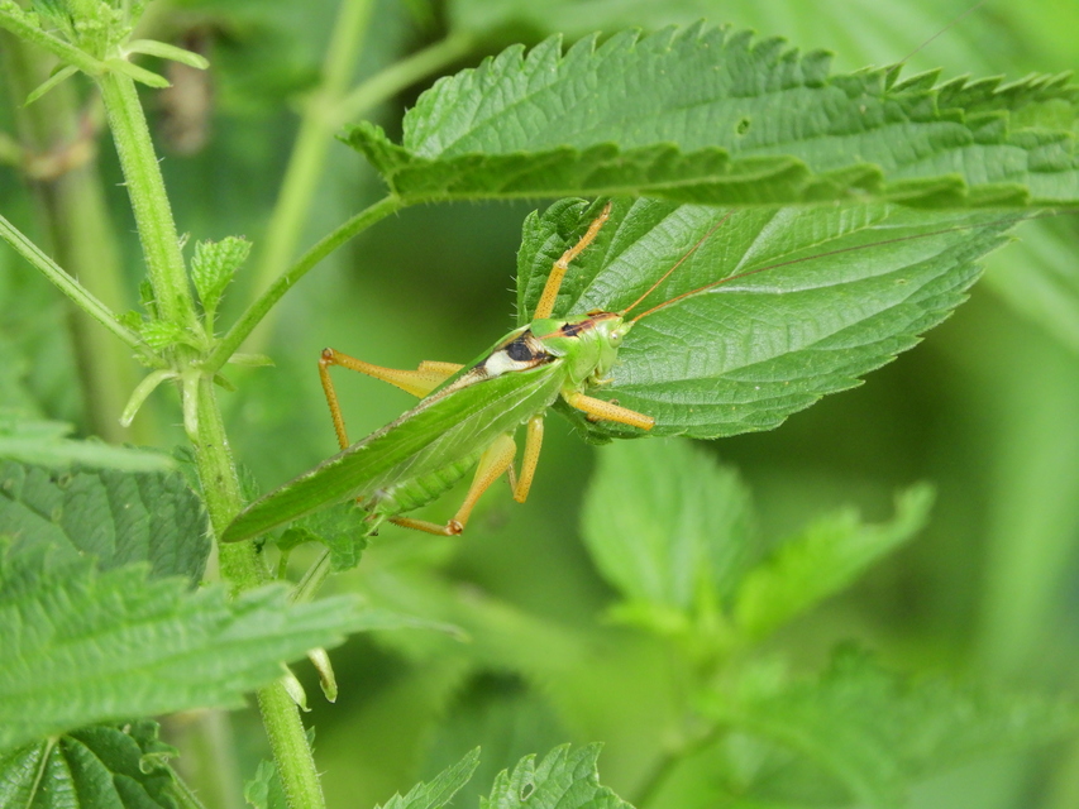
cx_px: 540
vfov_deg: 1.9
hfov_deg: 2.5
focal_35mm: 800
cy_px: 404
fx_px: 24940
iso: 400
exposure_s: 1/250
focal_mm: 143.3
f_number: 5.6
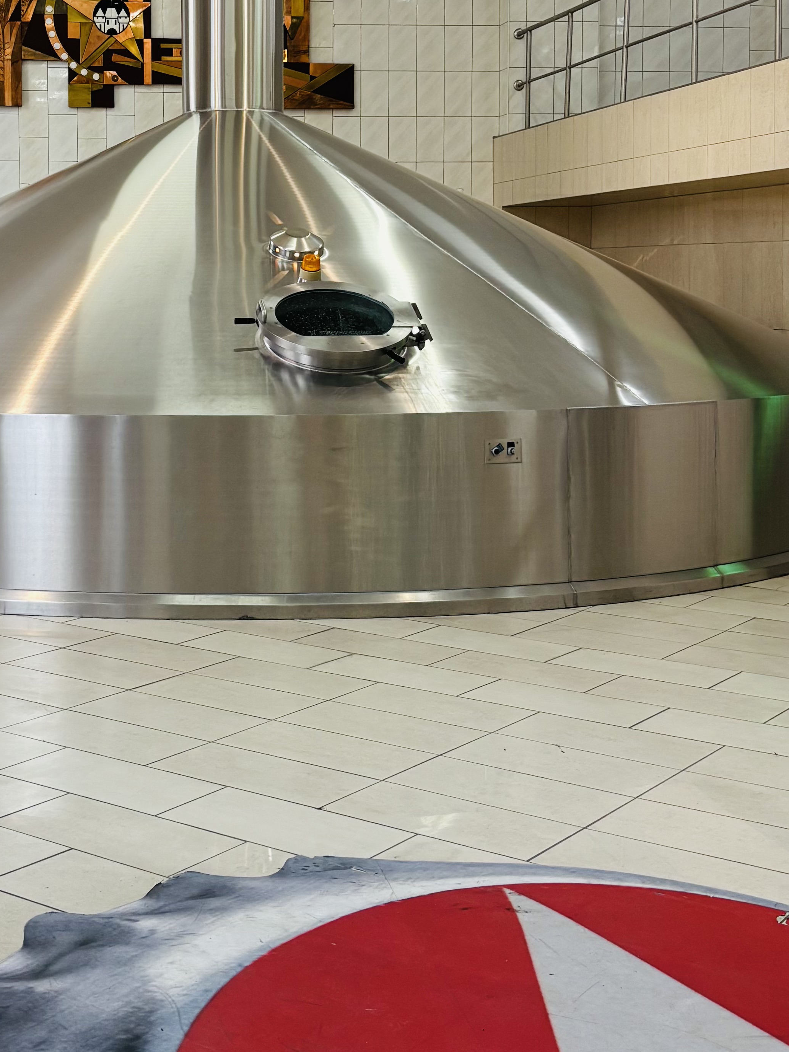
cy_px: 342
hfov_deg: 26.7
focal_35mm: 54
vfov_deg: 35.2
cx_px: 200
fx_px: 1641
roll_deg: +0.0
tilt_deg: -2.1
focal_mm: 5.96
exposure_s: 1/100
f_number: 1.6
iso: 125
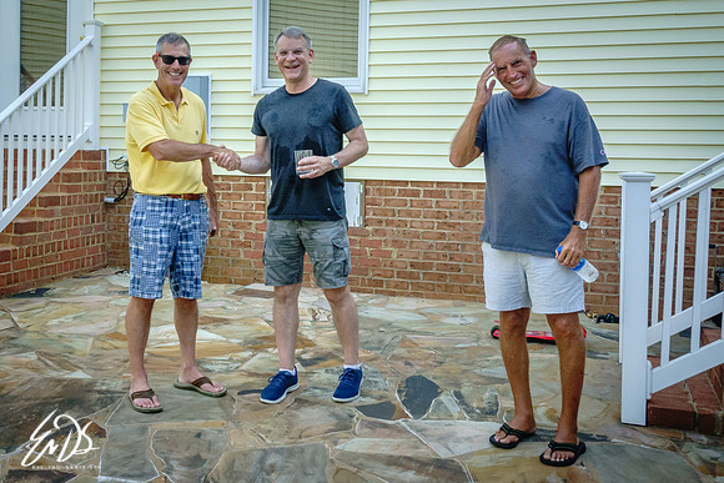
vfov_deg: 32.3
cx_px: 265
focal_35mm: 41
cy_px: 168
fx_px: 828
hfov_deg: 46.7
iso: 640
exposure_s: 1/125
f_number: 7.1
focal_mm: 10.8
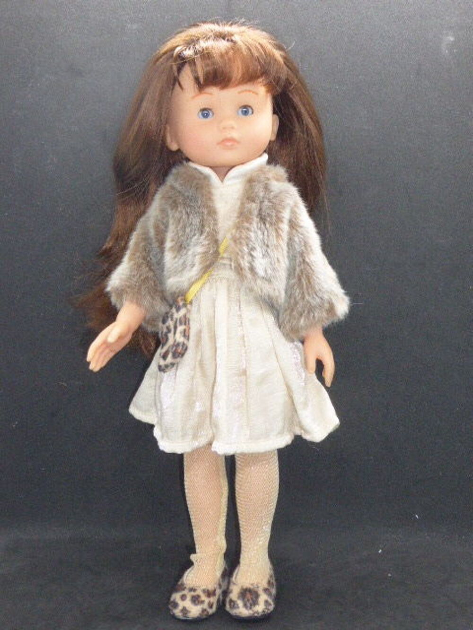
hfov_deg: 36.0
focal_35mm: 40
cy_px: 315
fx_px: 729
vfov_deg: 46.8
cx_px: 236
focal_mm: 6.9
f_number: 3.9
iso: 500
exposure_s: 1/60
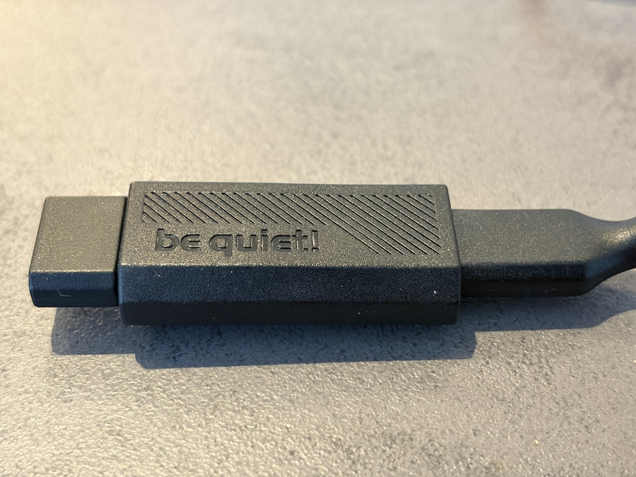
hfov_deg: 36.8
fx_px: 955
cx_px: 318
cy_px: 238
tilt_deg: -46.3
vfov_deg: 28.0
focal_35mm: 52
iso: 320
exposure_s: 1/32
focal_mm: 5.96
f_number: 1.6
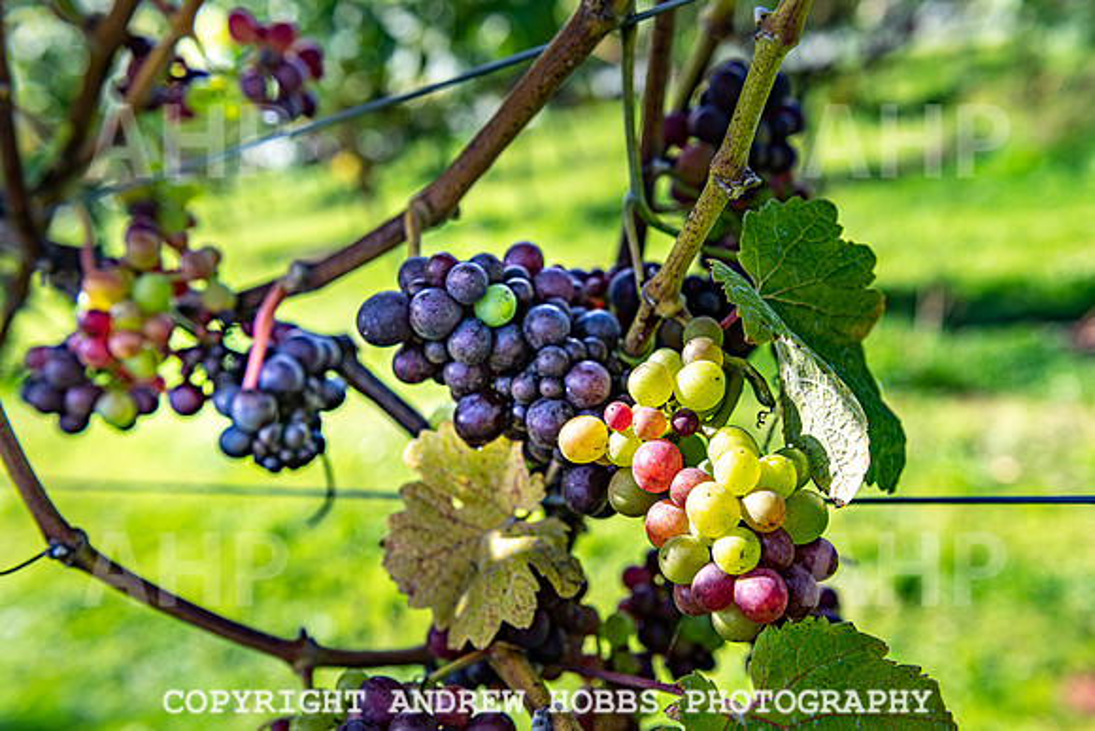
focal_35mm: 38
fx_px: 1154
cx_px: 565
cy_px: 354
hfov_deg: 50.7
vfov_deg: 35.1
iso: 64
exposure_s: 1/500
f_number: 5
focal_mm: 34
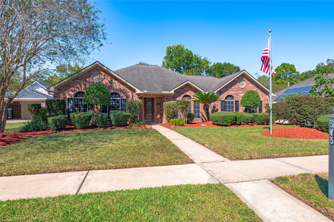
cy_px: 111
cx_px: 167
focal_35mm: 20
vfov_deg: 61.9
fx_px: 185
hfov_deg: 84.0
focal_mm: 20
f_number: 13
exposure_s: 1/125
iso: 125
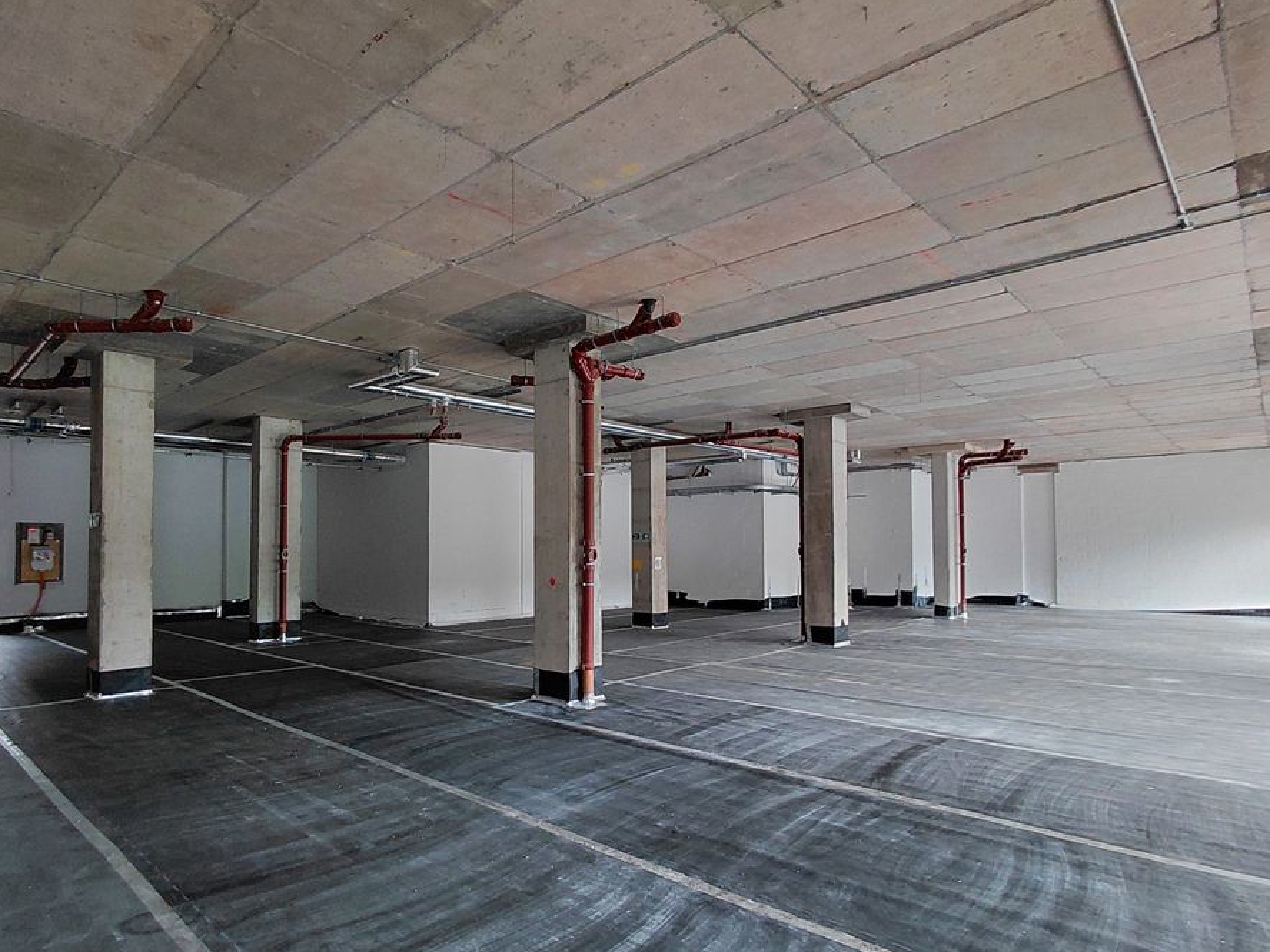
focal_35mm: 20
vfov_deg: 65.8
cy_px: 531
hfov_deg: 81.4
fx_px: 734
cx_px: 555
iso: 100
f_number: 2.2
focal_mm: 1.64
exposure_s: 1/60
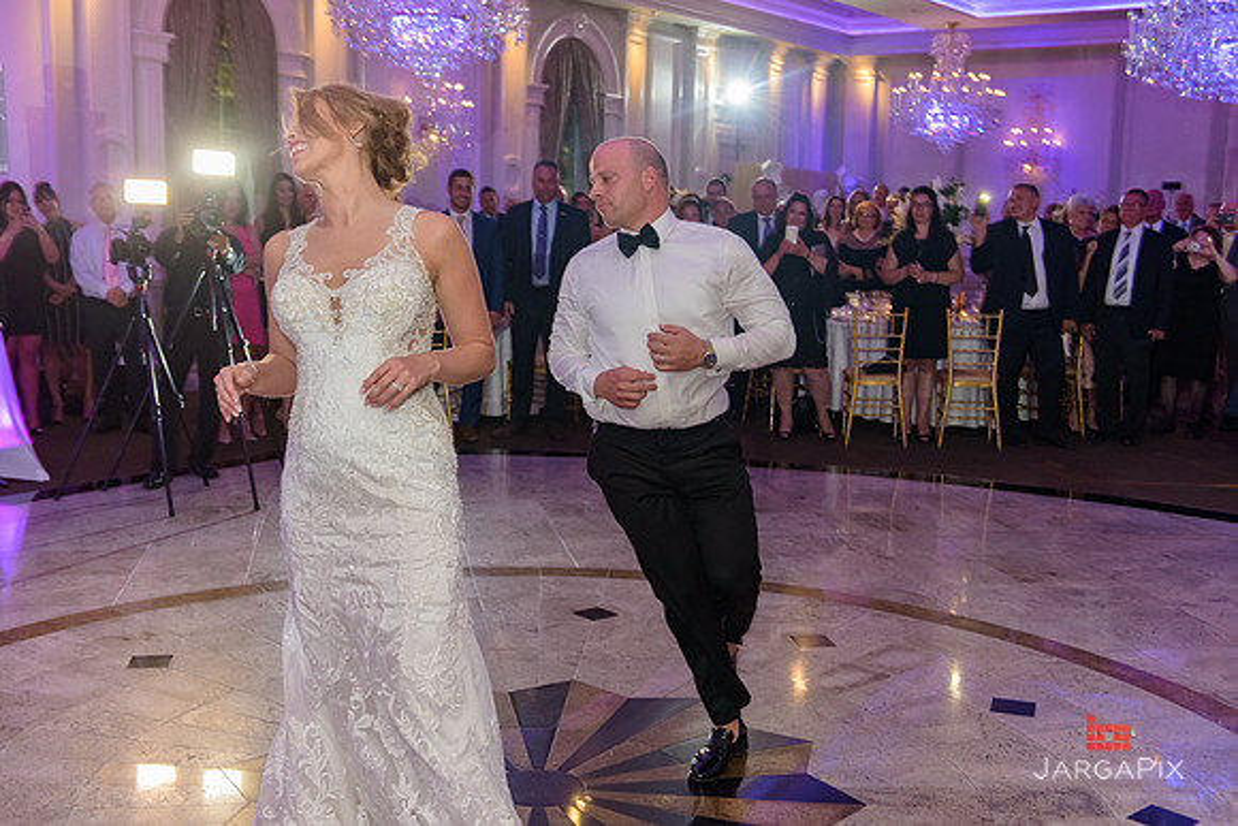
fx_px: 1307
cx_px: 619
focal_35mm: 38
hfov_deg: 50.7
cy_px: 413
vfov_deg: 35.1
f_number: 3.2
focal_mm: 38
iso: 1600
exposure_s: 1/125
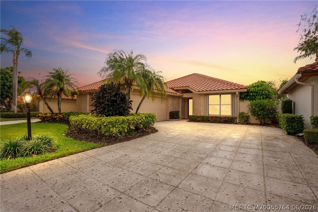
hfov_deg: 96.7
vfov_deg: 73.8
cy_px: 106
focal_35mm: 16
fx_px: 141
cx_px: 159
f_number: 9
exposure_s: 1/50
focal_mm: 16
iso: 250
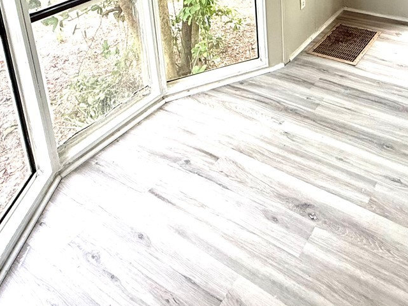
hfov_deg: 51.7
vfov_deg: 34.0
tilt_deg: -14.4
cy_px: -48
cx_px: 270
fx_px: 413
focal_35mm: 35
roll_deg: +2.5
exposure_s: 1/99
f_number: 2.2
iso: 200
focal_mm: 2.22
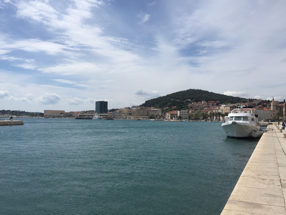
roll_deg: -1.3
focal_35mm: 29
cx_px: 143
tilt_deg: +3.1
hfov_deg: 61.7
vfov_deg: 48.2
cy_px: 108
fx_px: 240
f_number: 2.2
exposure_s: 1/4950
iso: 32
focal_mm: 4.15
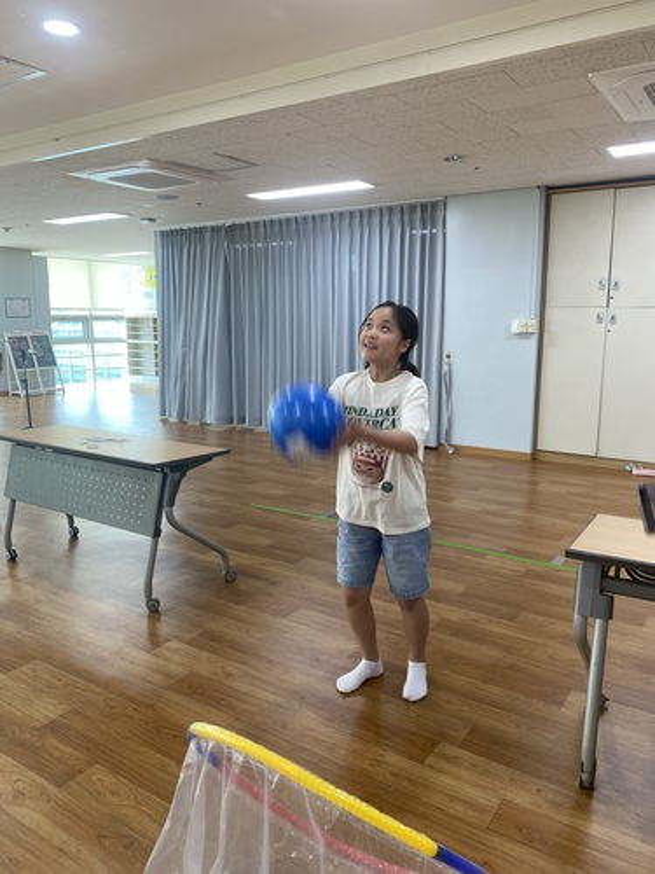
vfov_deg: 67.3
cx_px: 328
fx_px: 656
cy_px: 437
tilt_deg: -9.1
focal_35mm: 26
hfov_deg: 53.1
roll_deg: -0.2
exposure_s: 1/60
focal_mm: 4.25
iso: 80
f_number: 1.8
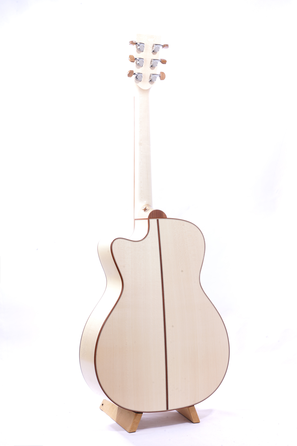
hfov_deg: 20.9
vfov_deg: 31.0
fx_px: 804
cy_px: 223
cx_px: 148
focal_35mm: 65
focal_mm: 65
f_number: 20
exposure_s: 1/50
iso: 100
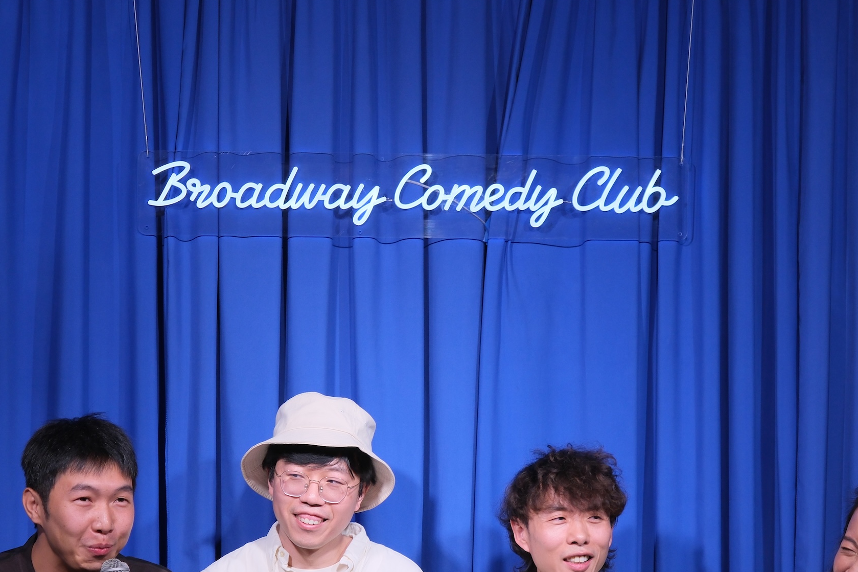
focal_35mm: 134
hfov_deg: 15.3
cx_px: 397
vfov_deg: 10.2
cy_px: 488
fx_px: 3193
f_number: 3.2
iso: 500
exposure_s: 1/90
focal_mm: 50.3
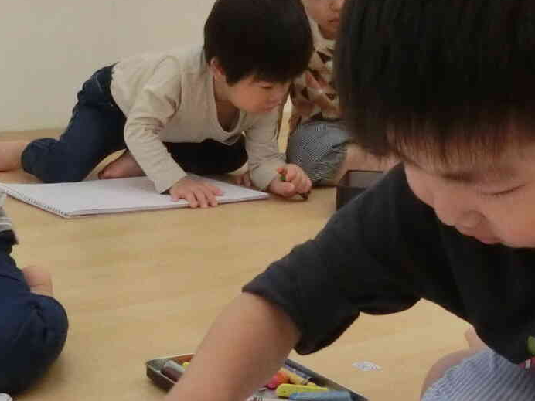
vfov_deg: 19.7
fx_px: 1144
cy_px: 322
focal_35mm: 74
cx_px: 179
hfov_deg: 26.2
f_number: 3.5
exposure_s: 1/250
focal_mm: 4.5
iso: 640
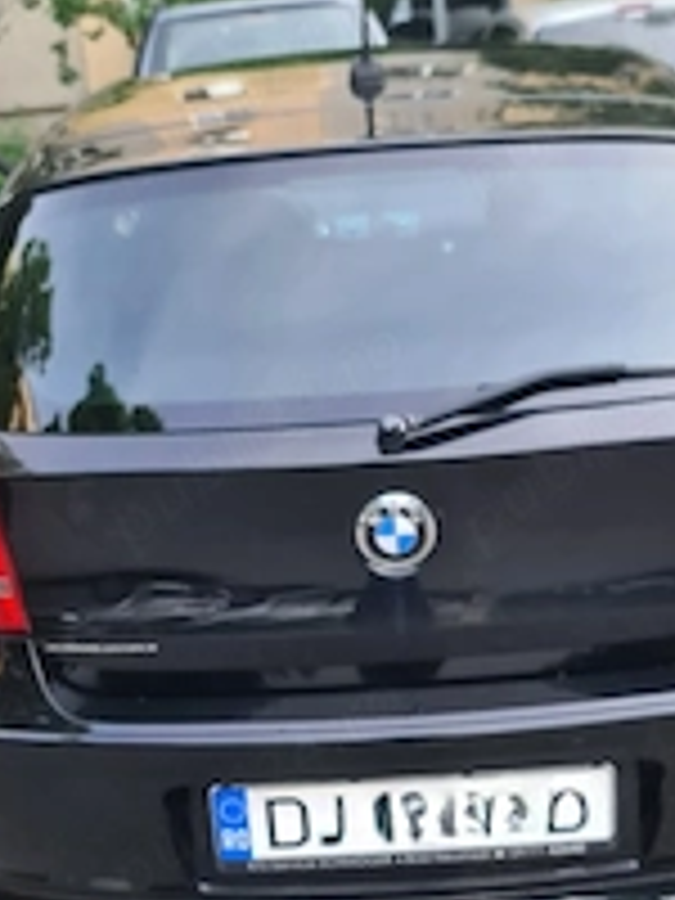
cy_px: 490
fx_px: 1300
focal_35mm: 50
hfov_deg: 29.1
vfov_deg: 38.2
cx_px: 346
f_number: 1.8
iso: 80
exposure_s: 1/100
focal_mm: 7
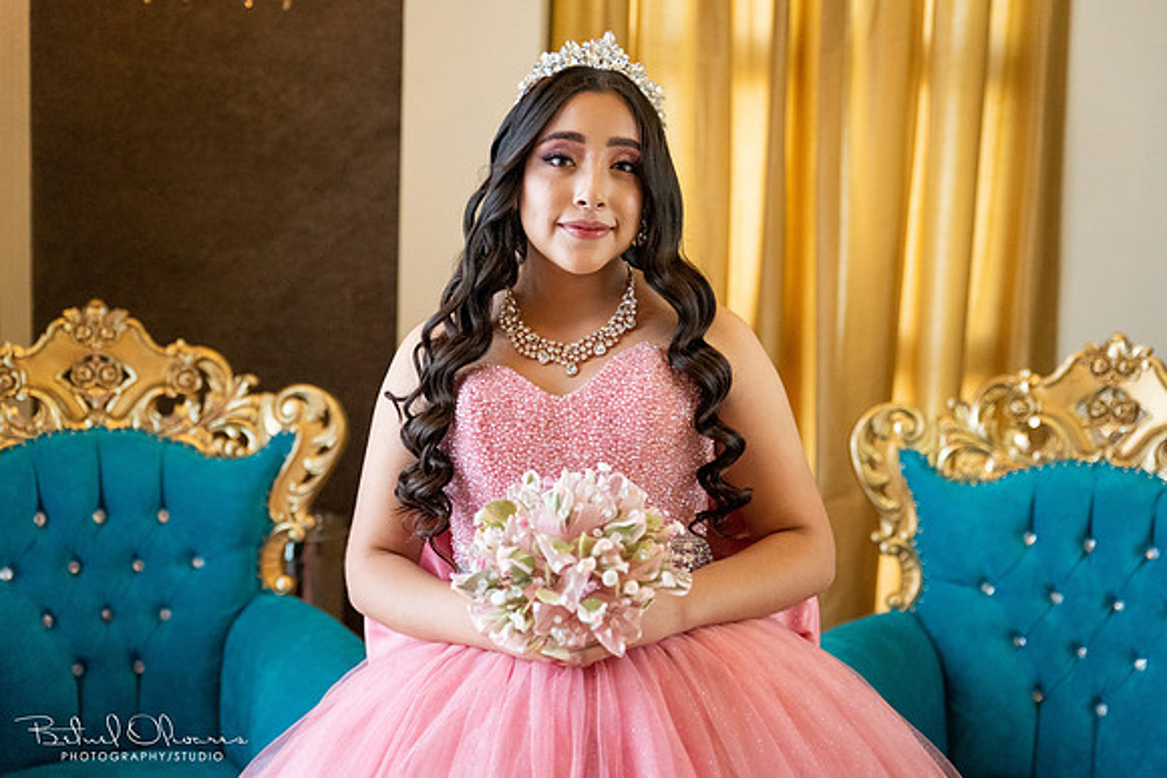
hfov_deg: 42.7
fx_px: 1491
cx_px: 584
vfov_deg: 29.3
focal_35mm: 46
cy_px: 389
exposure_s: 1/400
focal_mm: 46
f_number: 3.2
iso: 4000
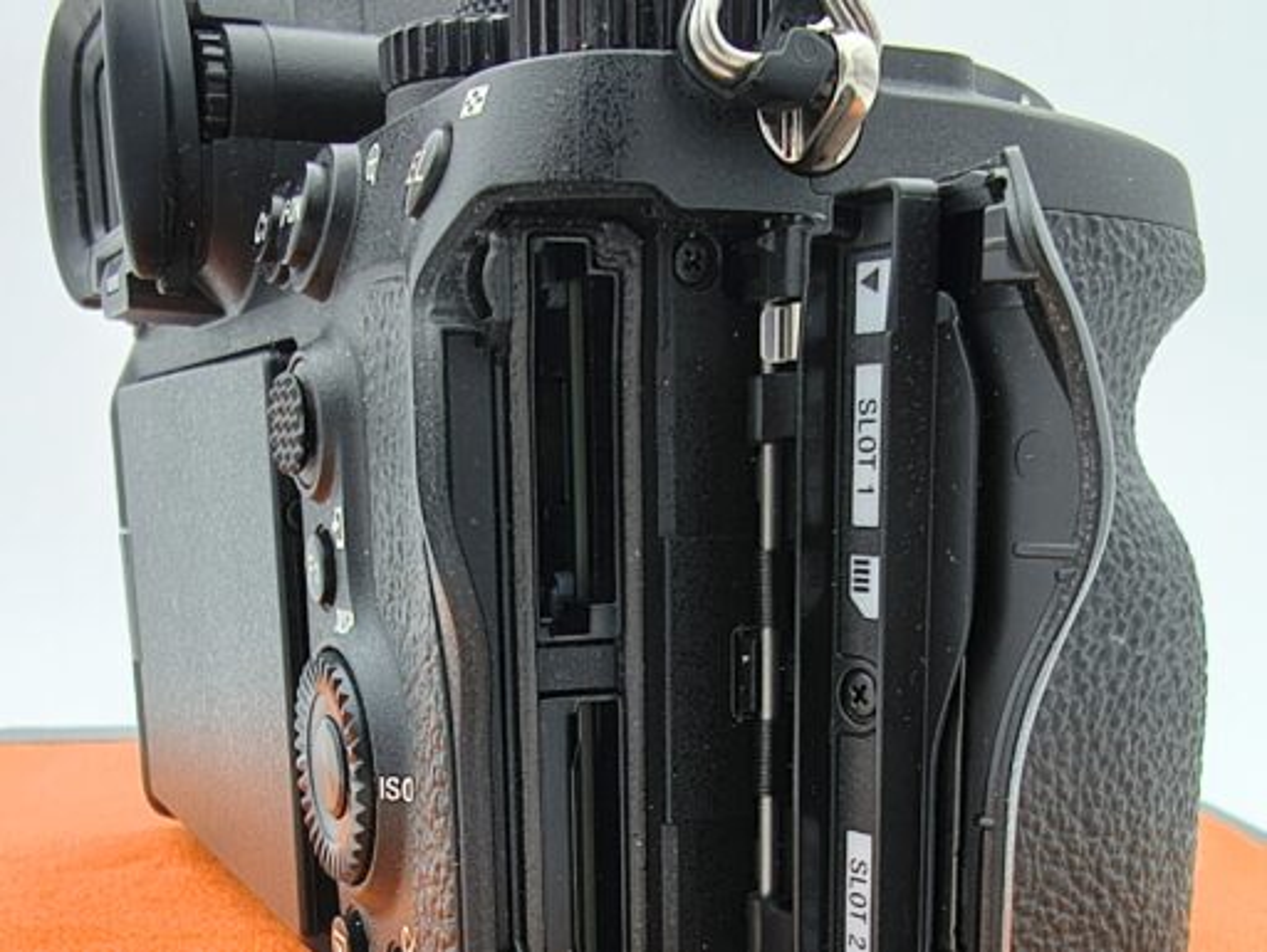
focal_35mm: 24
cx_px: 634
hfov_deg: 71.5
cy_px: 476
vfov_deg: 56.9
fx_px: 879
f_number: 2
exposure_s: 1/50
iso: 141
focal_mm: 1.83
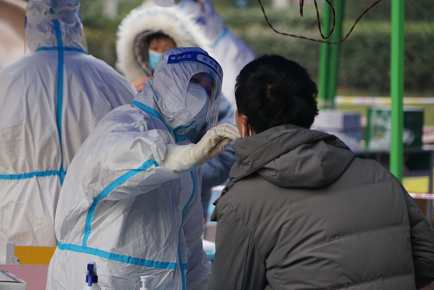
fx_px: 2724
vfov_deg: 6.1
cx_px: 217
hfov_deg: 9.1
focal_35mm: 226
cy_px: 145
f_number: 6.3
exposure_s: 1/200
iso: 1250
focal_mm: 226
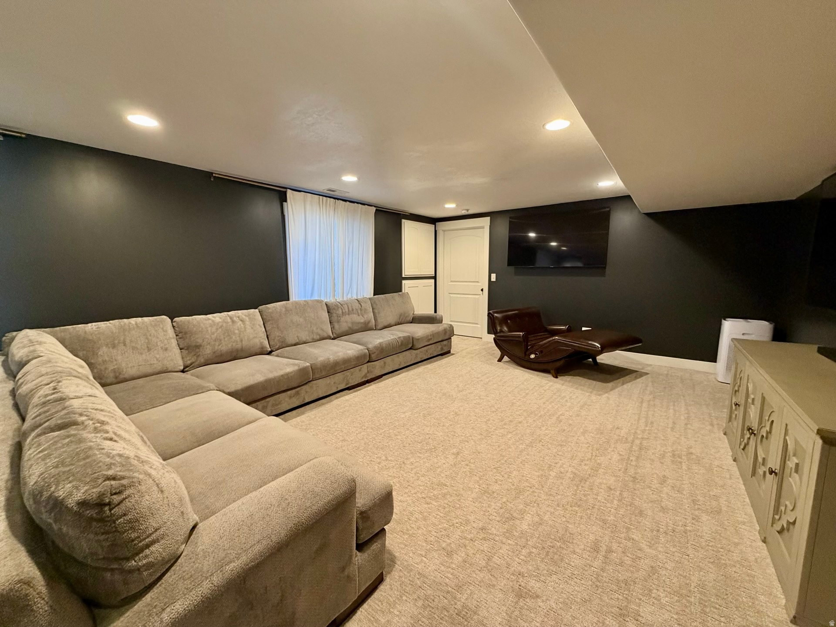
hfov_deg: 102.1
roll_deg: +0.3
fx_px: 338
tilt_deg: -7.6
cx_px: 418
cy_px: 314
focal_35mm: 14
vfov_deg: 85.7
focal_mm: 2.22
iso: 320
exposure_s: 1/60
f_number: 2.2
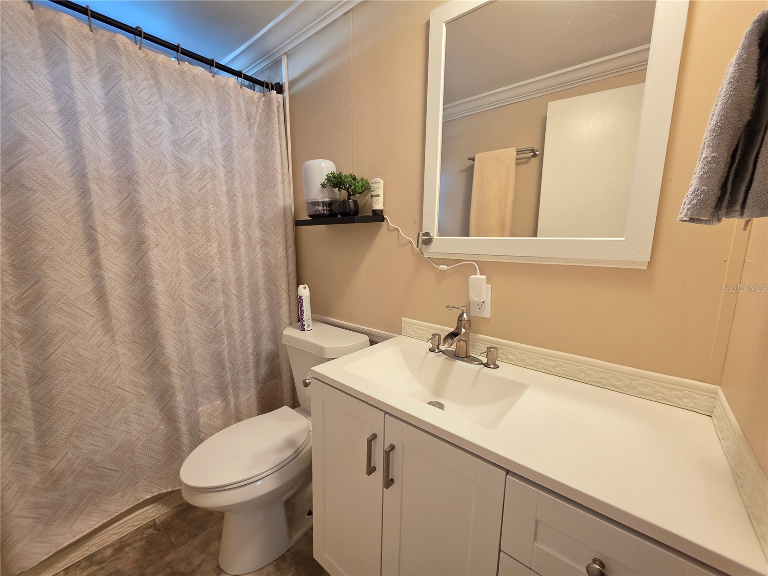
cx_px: 384
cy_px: 288
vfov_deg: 89.9
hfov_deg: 106.2
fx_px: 288
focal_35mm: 13
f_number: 1.9
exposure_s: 1/60
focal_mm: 2.2
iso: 250
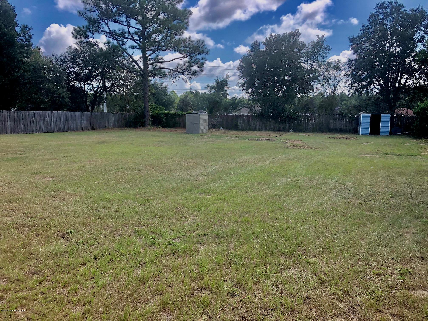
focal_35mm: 28
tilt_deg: -8.7
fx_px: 346
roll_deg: -0.4
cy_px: 160
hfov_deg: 63.4
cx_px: 214
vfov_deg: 49.7
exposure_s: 1/883
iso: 20
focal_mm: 3.99
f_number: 1.8
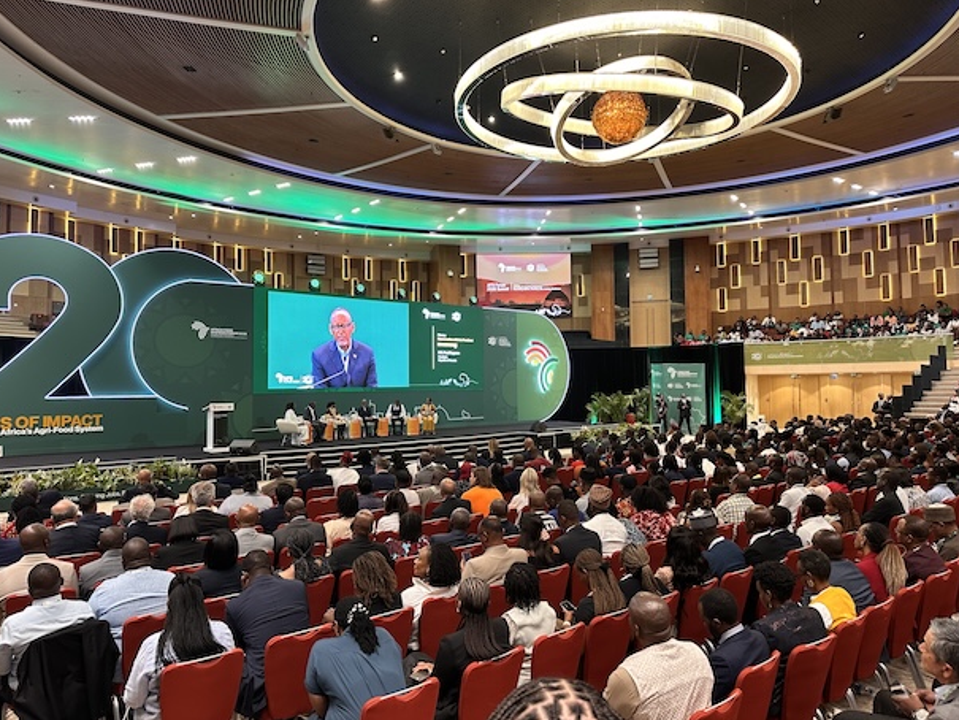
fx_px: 693
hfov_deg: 69.4
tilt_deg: +2.9
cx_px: 488
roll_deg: +0.5
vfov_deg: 54.9
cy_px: 348
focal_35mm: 25
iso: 200
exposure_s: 1/57
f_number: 1.78
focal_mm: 6.86
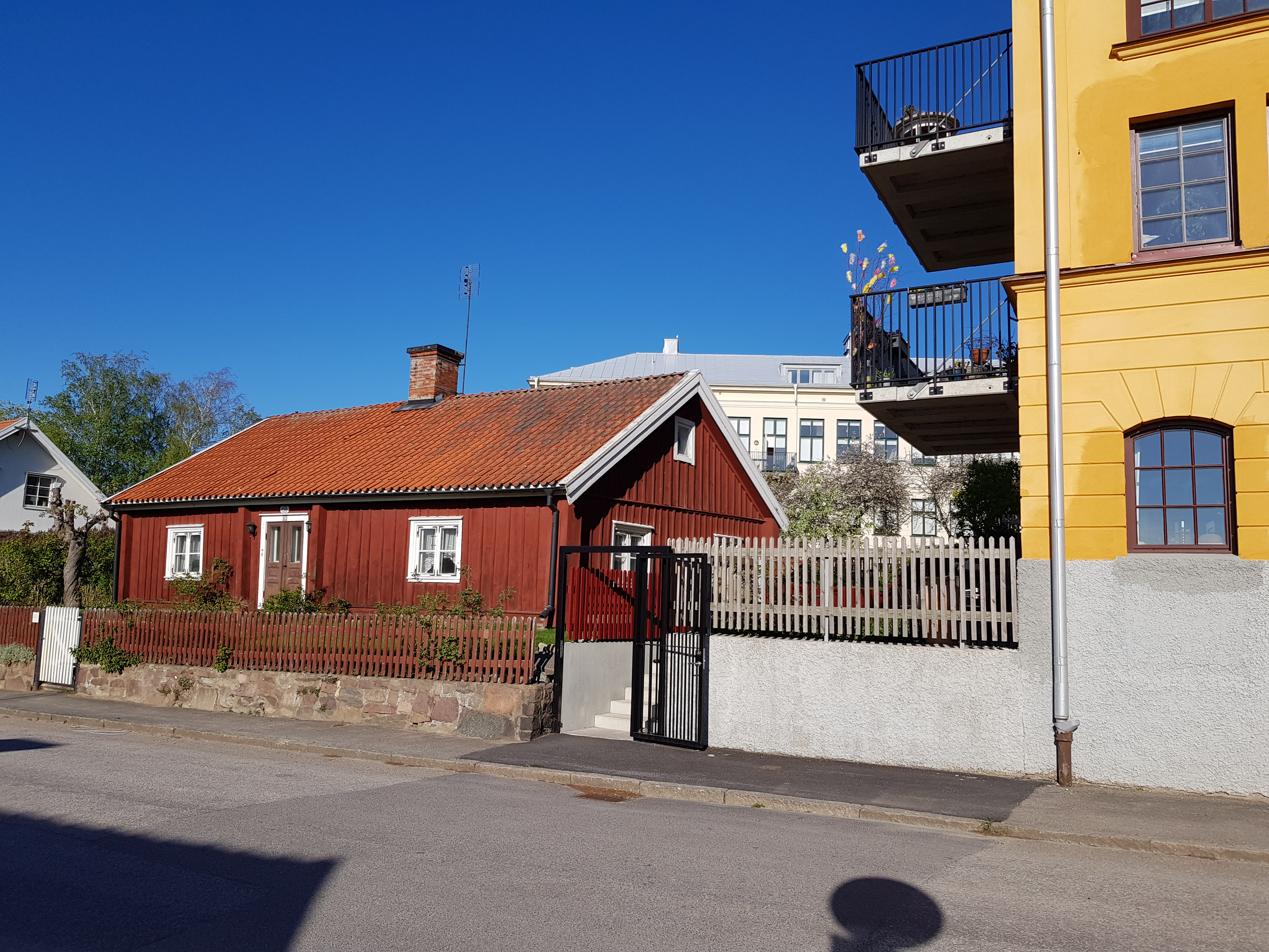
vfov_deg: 53.1
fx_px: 953
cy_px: 476
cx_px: 634
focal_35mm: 26
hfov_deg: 67.3
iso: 40
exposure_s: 1/3064
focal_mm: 4.2
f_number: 1.7
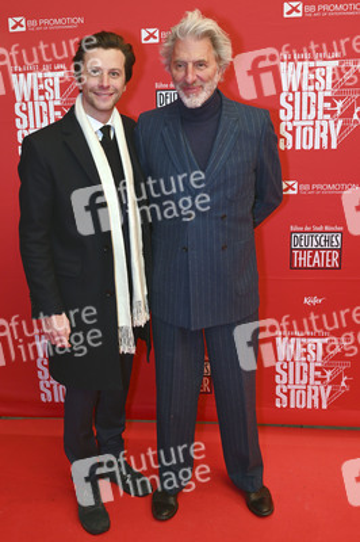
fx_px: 556
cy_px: 271
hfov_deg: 35.9
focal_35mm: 37
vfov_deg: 51.9
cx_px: 180
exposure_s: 1/125
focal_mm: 37
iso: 1250
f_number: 2.8
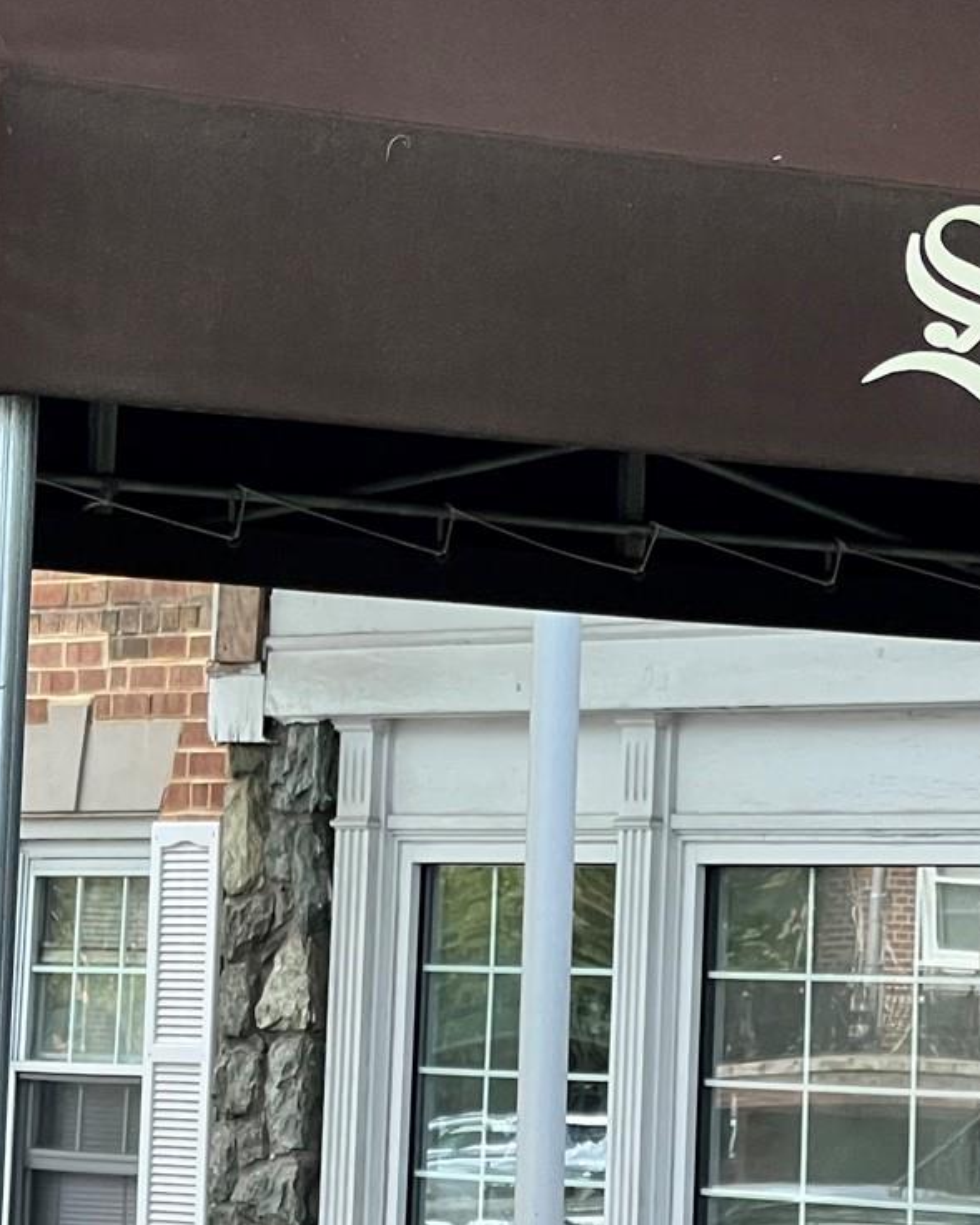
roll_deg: -2.6
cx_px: 419
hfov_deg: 7.4
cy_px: 122
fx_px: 7576
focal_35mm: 209
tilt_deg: +8.5
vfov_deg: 9.2
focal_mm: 9
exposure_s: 1/99
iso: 125
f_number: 2.8
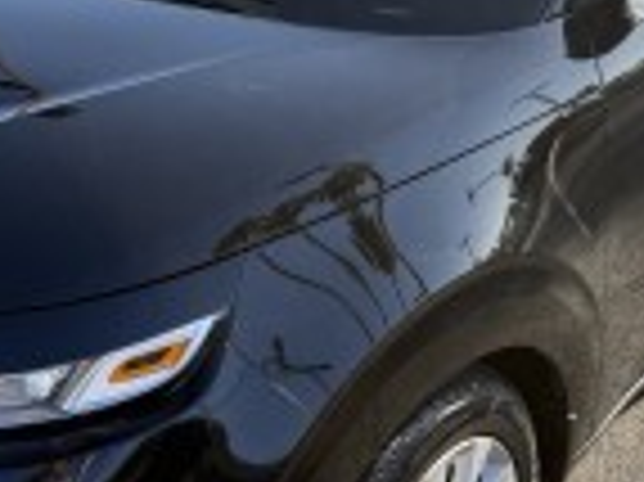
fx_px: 1152
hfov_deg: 31.1
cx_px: 250
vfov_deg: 23.6
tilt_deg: -22.8
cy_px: 178
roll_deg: -0.7
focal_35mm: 62
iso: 100
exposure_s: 1/1192
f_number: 1.78
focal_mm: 6.76
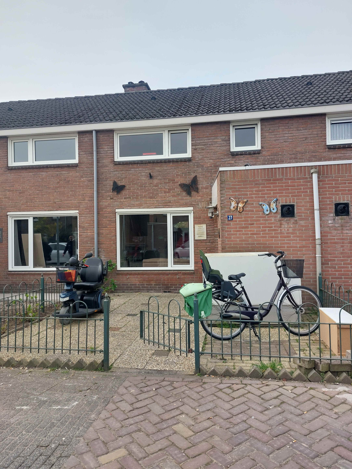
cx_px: 176
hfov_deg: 54.9
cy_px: 234
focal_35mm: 25
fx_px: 339
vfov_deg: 69.4
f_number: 1.8
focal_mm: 5.23
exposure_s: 1/392
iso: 25
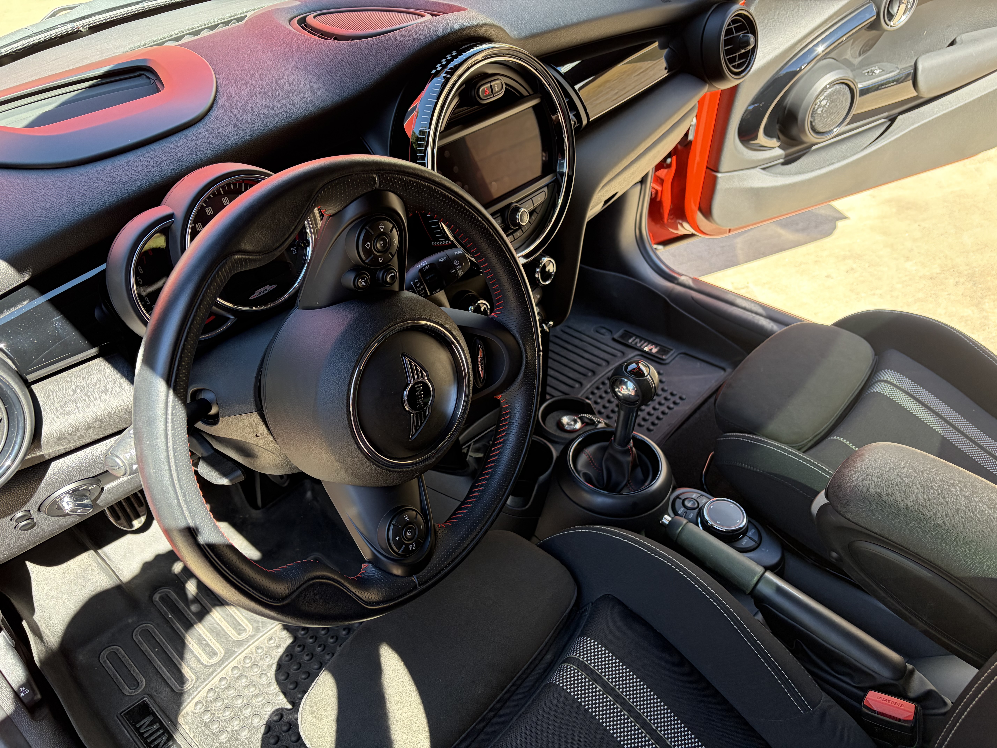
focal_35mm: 26
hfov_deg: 67.3
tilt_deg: -38.5
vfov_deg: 53.1
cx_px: 498
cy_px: 374
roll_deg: -0.4
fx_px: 749
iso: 100
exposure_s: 1/224
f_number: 1.6
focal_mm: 5.96
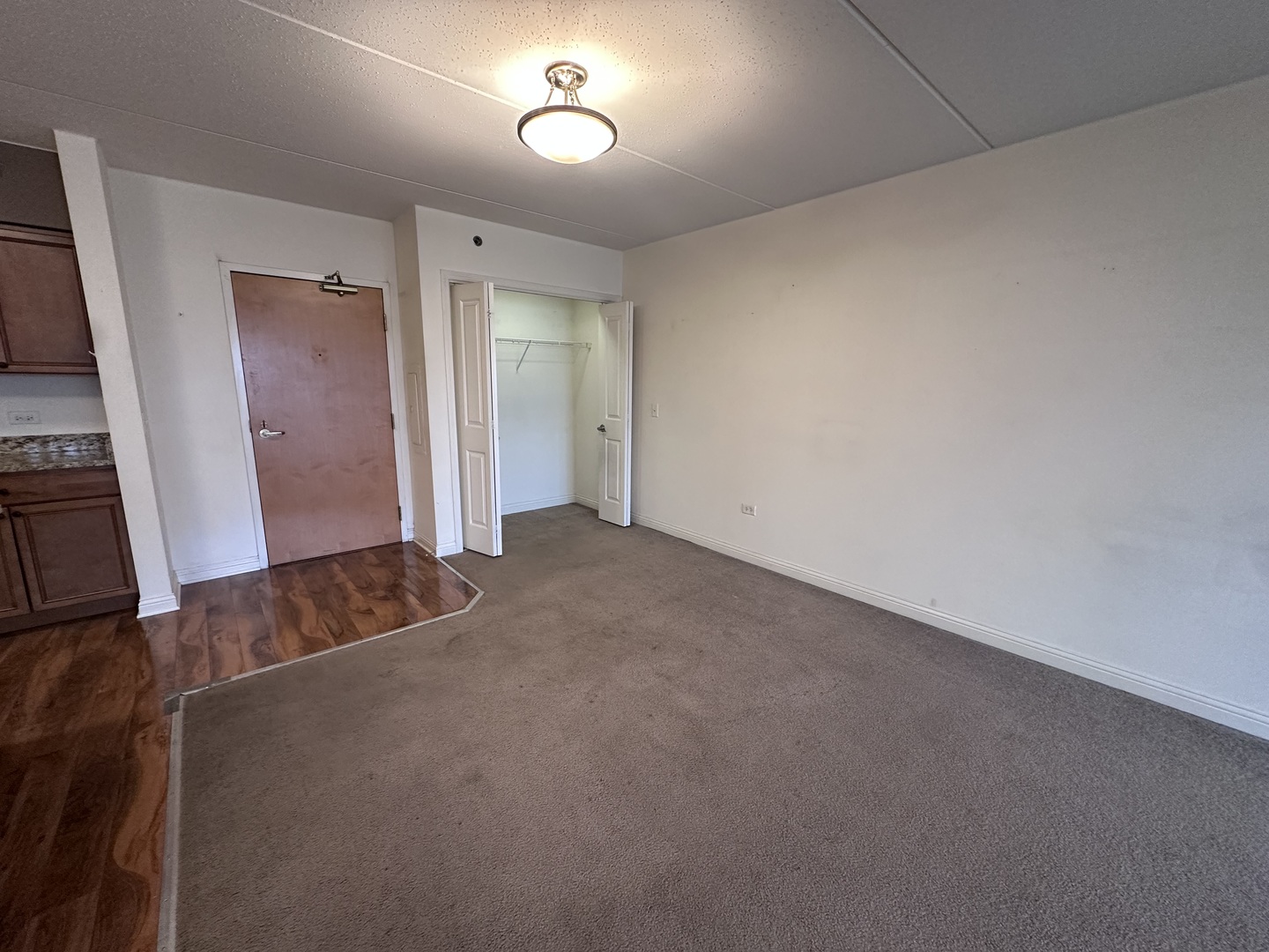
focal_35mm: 14
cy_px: 476
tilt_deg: -10.2
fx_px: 513
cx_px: 634
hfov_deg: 102.1
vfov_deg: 85.7
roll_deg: -1.2
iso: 320
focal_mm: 2.22
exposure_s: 1/60
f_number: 2.2
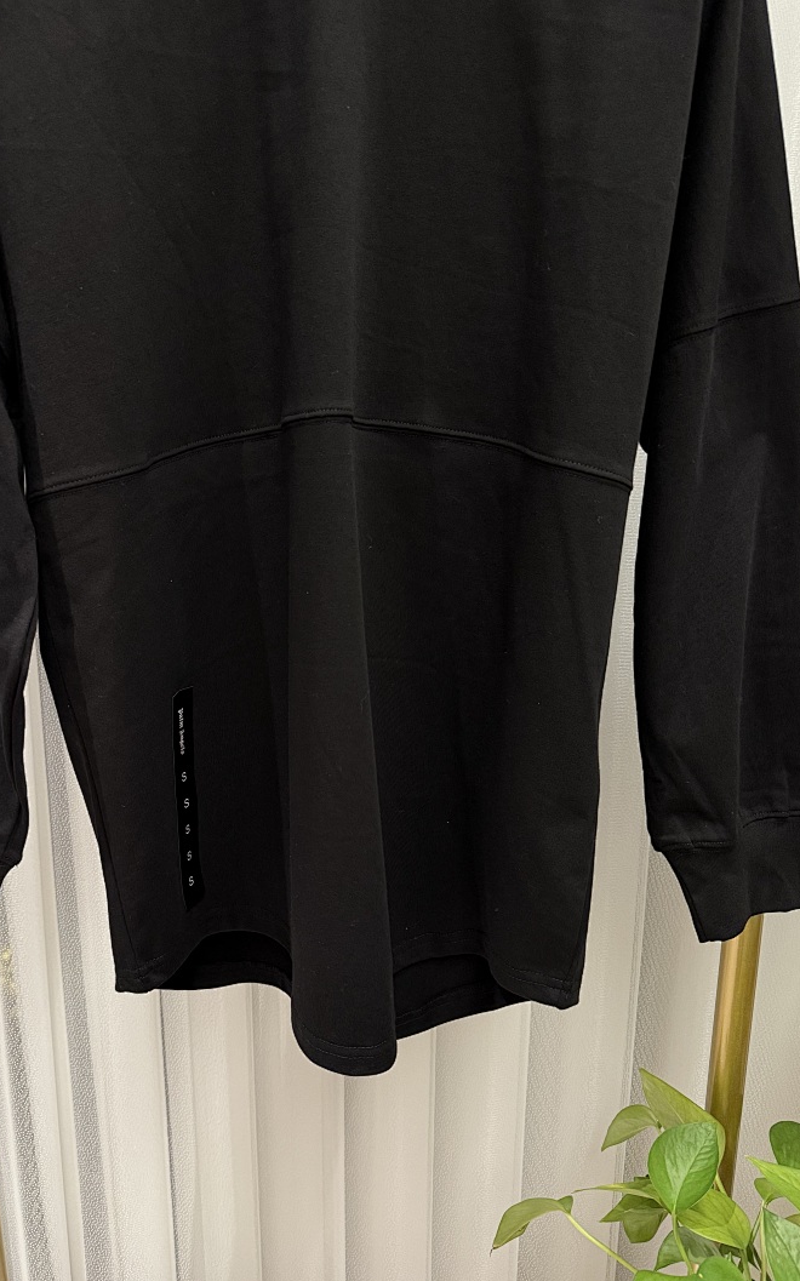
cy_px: 653
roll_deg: +0.3
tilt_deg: -13.8
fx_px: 908
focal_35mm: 26
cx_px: 344
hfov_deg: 47.4
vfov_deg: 70.4
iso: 400
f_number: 1.78
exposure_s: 1/50
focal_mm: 6.76
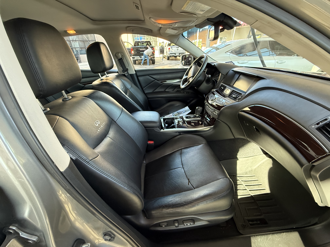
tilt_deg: -30.3
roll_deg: +1.5
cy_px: 124
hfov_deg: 102.1
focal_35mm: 14
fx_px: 133
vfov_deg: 85.7
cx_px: 165
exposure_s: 1/60
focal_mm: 2.22
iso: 500
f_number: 2.2
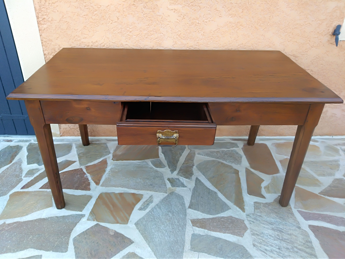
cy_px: 130
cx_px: 172
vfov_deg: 53.1
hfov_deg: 67.3
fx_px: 259
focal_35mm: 26
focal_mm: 3.54
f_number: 2
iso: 108
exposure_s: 1/60
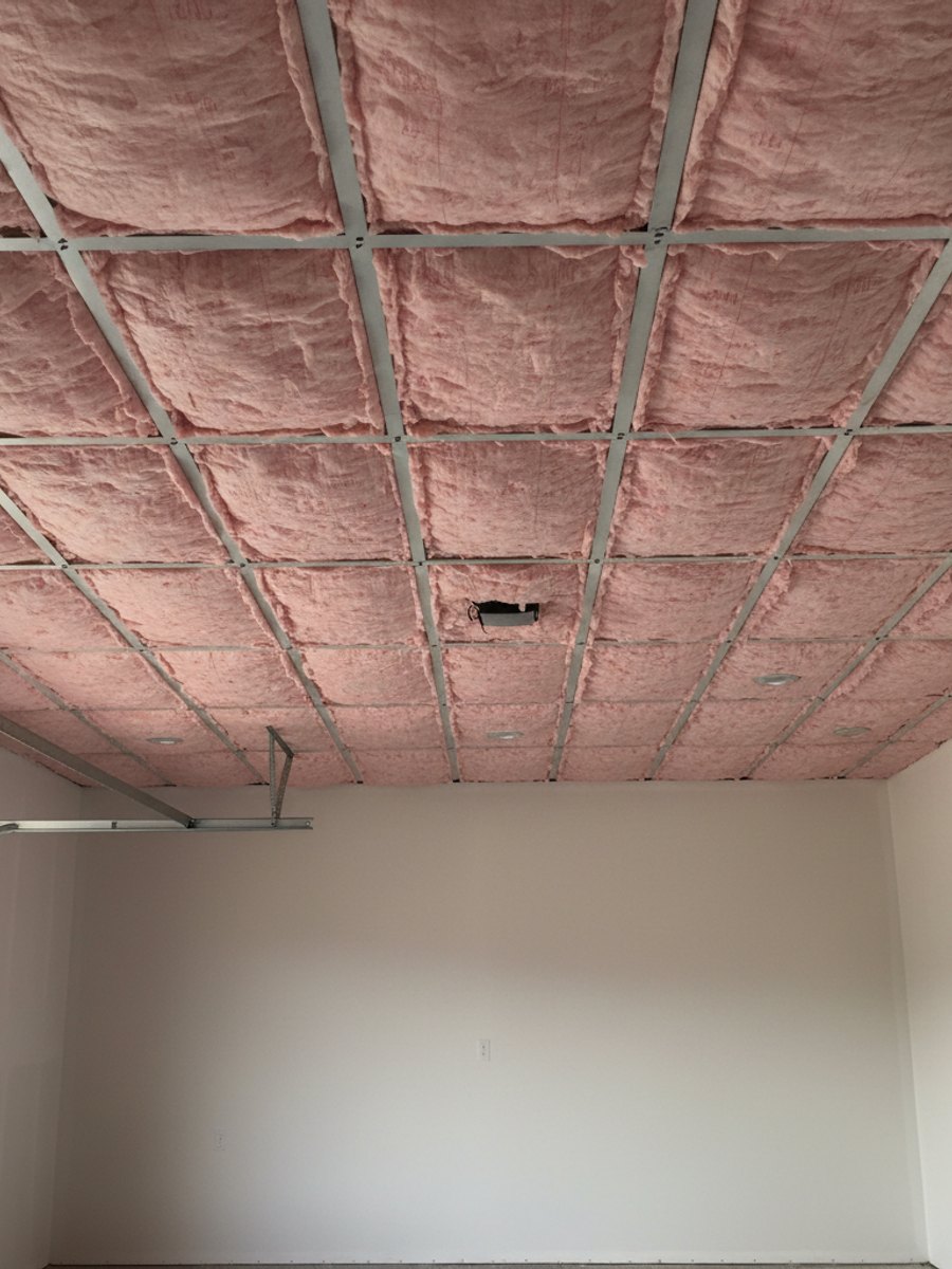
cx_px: 476
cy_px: 634
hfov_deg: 56.8
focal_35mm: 24
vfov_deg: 71.6
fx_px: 880
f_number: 1.78
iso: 262
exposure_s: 1/701
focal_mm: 6.8
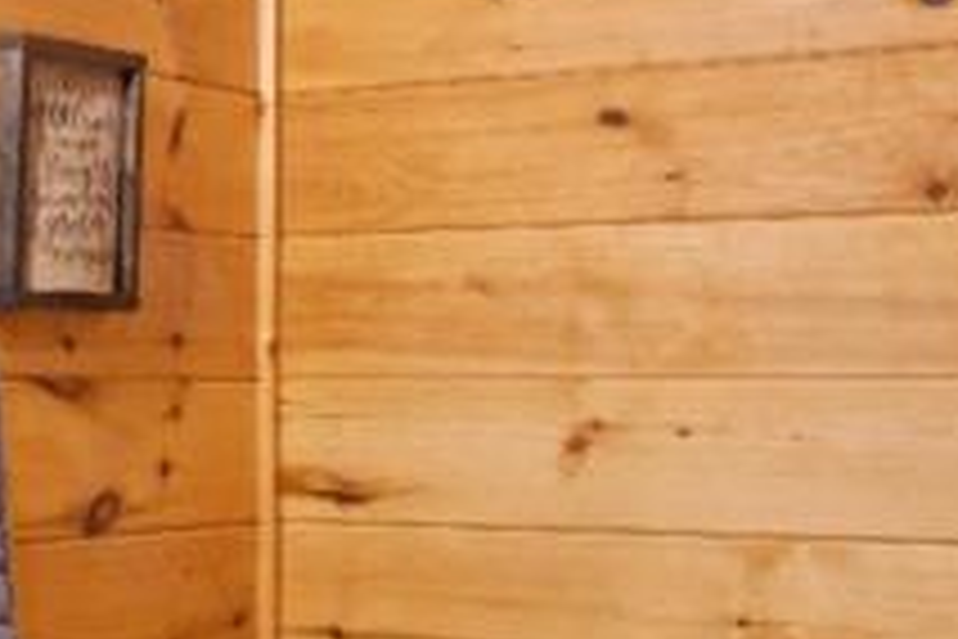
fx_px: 2395
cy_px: 369
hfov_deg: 22.1
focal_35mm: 90
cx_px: 90
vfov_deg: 15.2
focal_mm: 16
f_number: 8
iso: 640
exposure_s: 1
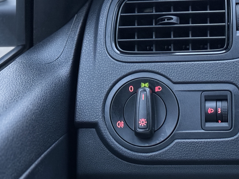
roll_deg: +2.4
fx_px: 628
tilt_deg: -26.4
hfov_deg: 21.4
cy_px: 130
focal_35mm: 91
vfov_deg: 16.2
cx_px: 179
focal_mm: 6.86
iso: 800
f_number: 1.78
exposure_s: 1/21
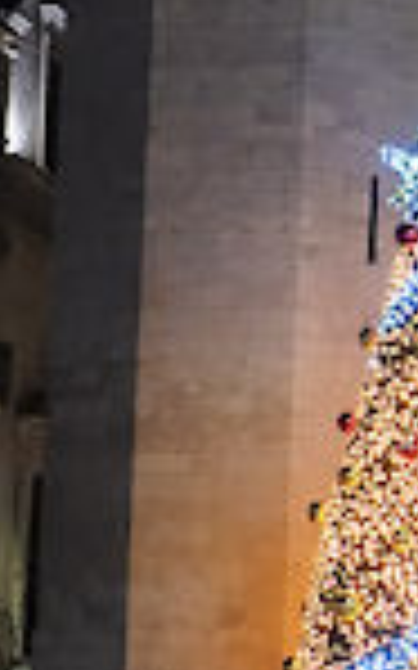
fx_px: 3156
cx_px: 858
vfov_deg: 12.1
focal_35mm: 173
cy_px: 295
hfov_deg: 7.3
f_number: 2.8
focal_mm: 22.95
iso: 800
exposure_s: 1/40
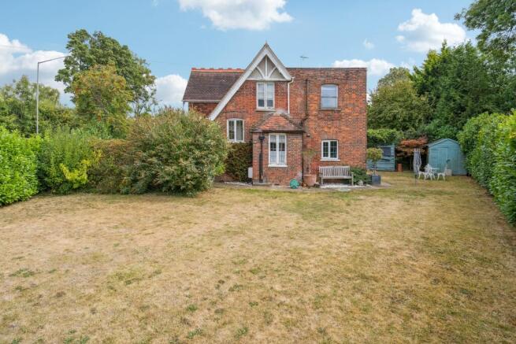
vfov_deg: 67.4
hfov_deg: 90.0
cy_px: 172
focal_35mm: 18
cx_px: 258
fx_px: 258
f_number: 5.6
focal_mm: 18
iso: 2000
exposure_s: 1/4000
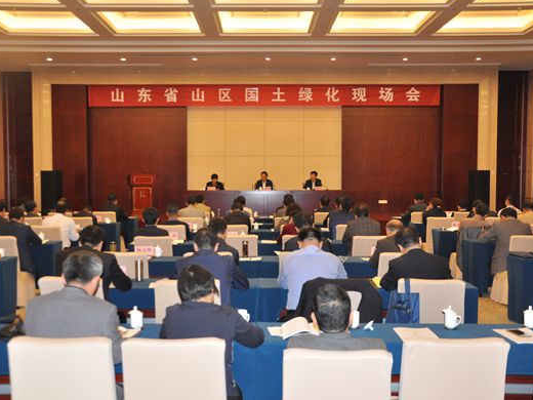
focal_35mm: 42
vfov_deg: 34.7
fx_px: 640
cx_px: 259
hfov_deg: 45.2
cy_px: 198
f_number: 4.5
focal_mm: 25
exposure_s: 1/60
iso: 1250
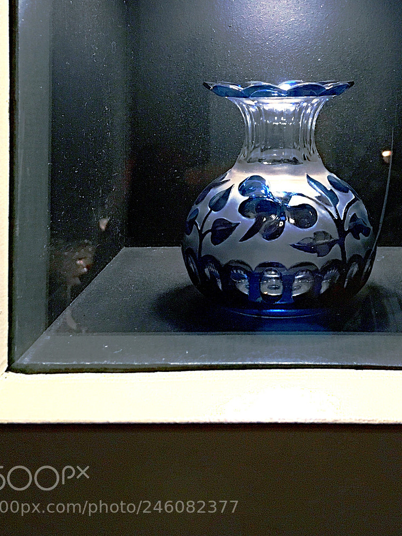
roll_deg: -0.5
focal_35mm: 47
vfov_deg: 39.0
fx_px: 728
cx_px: 280
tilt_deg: -3.2
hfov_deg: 30.6
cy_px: 115
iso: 160
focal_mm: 4.15
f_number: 2.2
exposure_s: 1/33
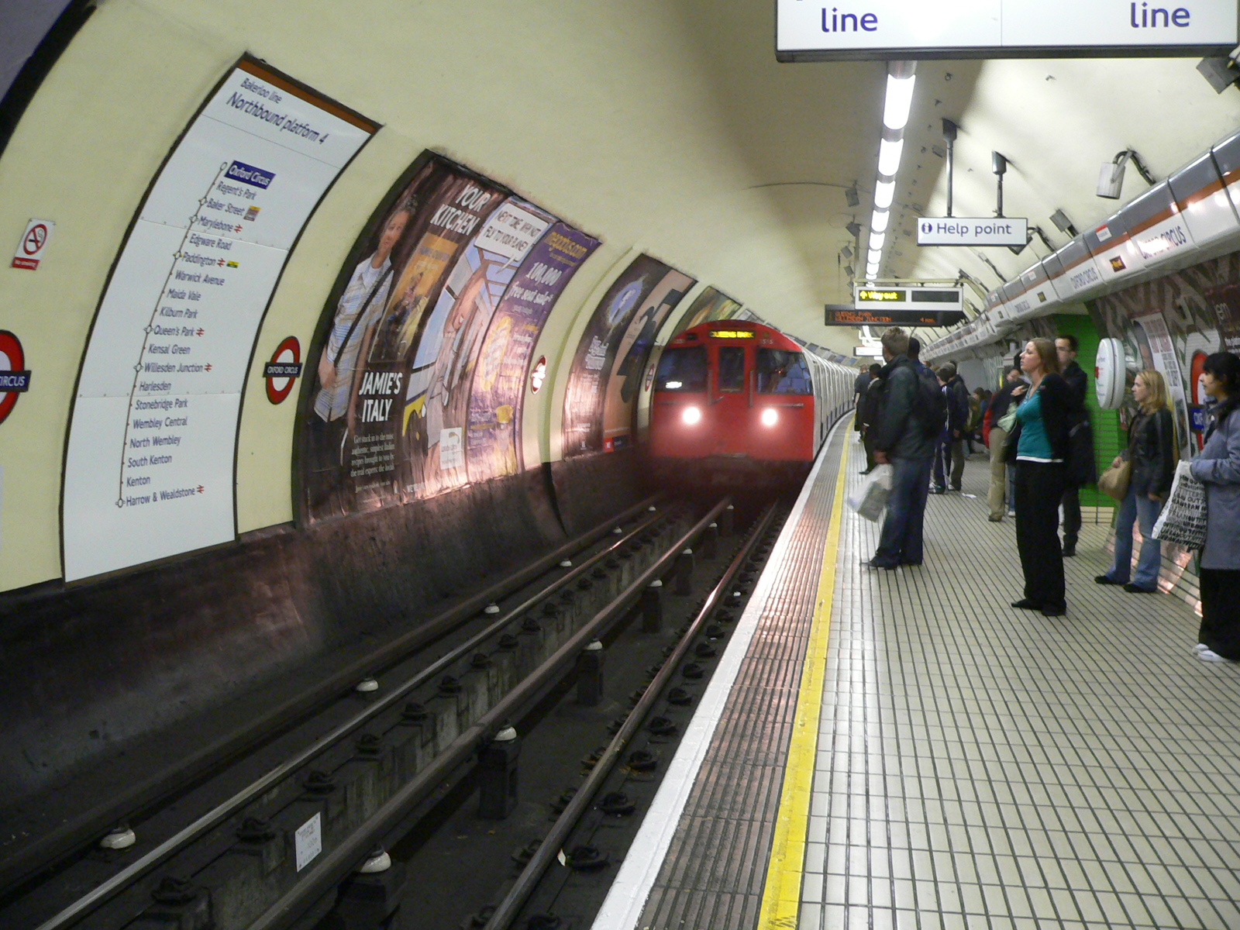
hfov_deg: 51.4
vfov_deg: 39.7
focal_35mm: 36
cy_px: 465
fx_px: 1290
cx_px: 620
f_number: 2.8
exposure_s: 1/6
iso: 200
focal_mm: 6
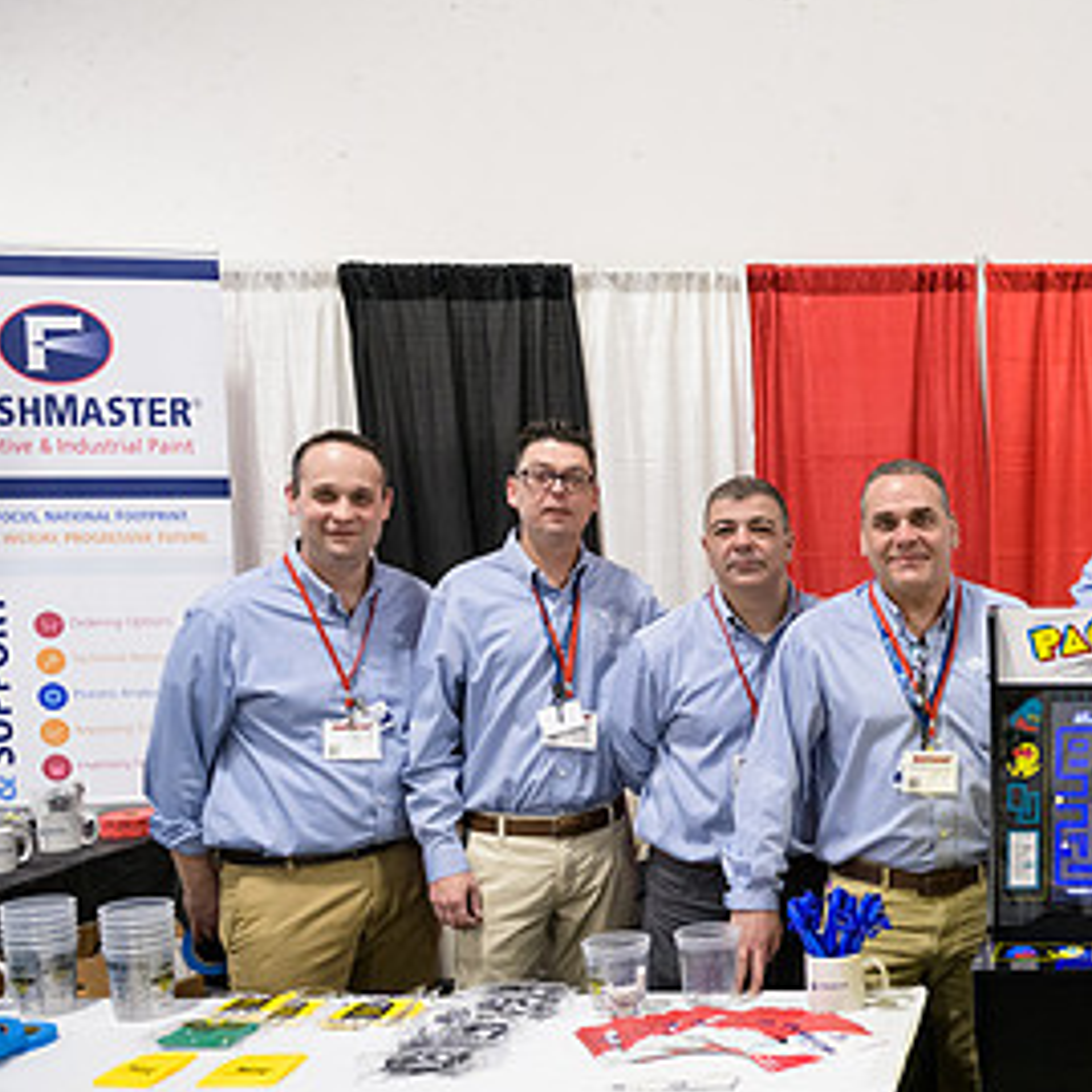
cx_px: 1141
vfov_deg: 38.1
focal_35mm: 44
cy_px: 688
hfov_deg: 34.2
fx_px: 1570
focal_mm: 24
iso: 1600
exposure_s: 1/125
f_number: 3.2
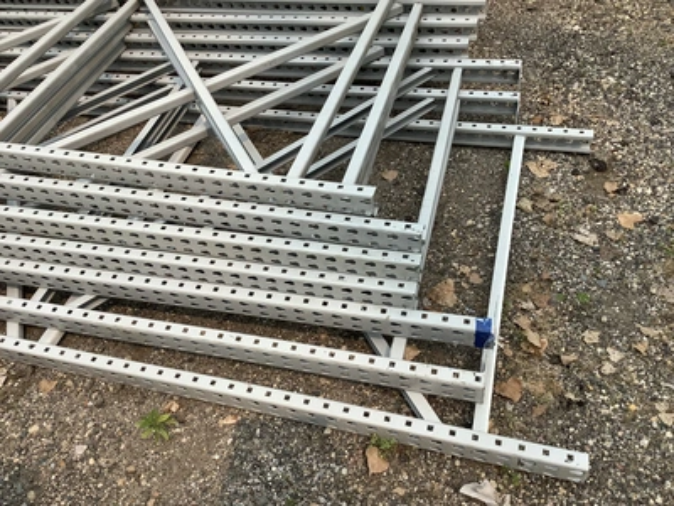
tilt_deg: -46.4
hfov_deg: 58.4
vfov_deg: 45.4
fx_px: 604
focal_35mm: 31
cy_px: 253
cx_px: 337
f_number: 2.4
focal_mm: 3.3
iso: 25
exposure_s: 1/1181
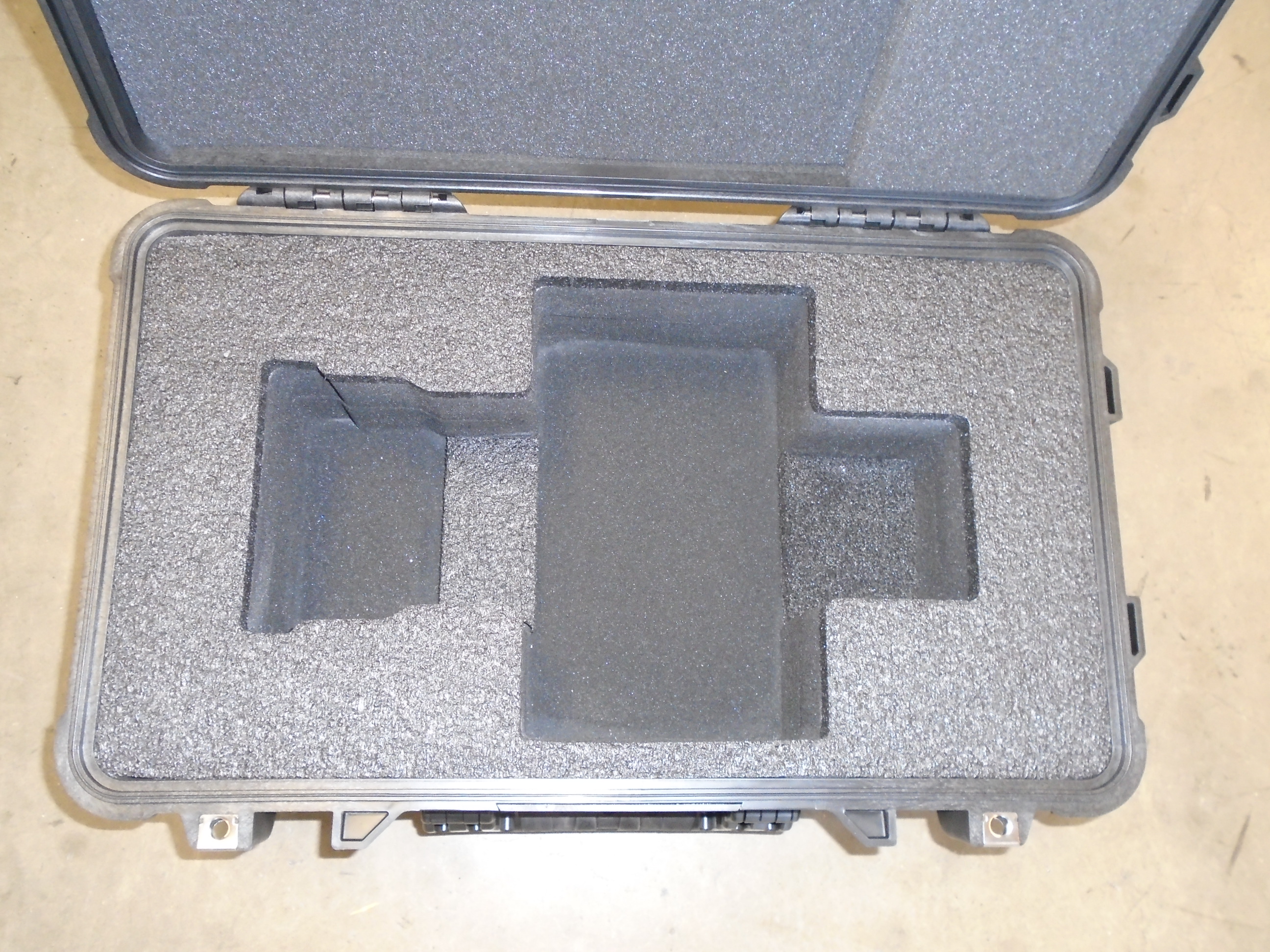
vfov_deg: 45.4
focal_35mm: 31
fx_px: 1137
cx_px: 635
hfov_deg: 58.4
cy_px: 476
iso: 400
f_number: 3.5
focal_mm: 5.5
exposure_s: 1/40
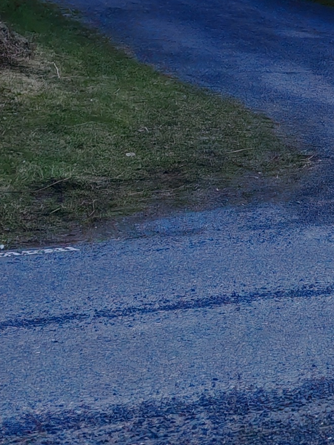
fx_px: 1608
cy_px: -208
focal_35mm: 125
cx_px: 741
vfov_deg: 14.7
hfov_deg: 10.5
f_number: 1.9
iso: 50
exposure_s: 1/1000
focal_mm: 6.67
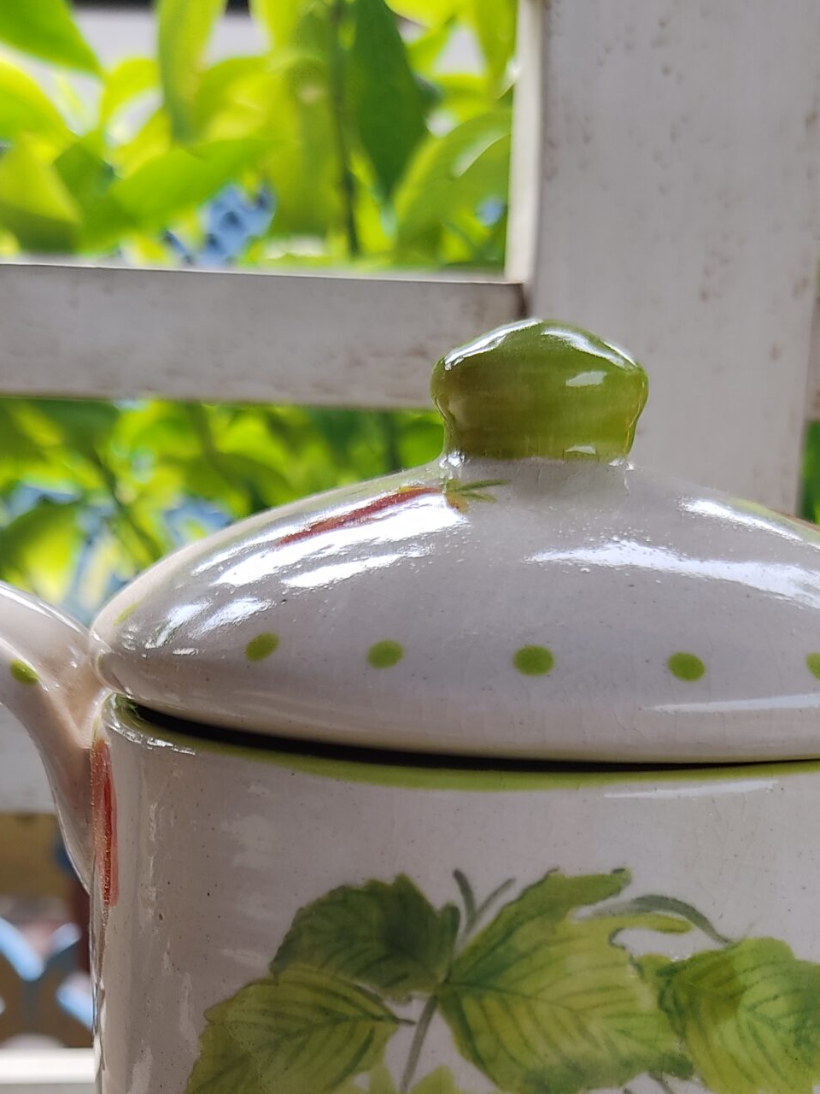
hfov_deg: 28.0
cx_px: 425
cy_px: 1010
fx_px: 1642
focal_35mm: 52
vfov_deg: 34.5
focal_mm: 4.74
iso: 100
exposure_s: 1/225
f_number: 1.79
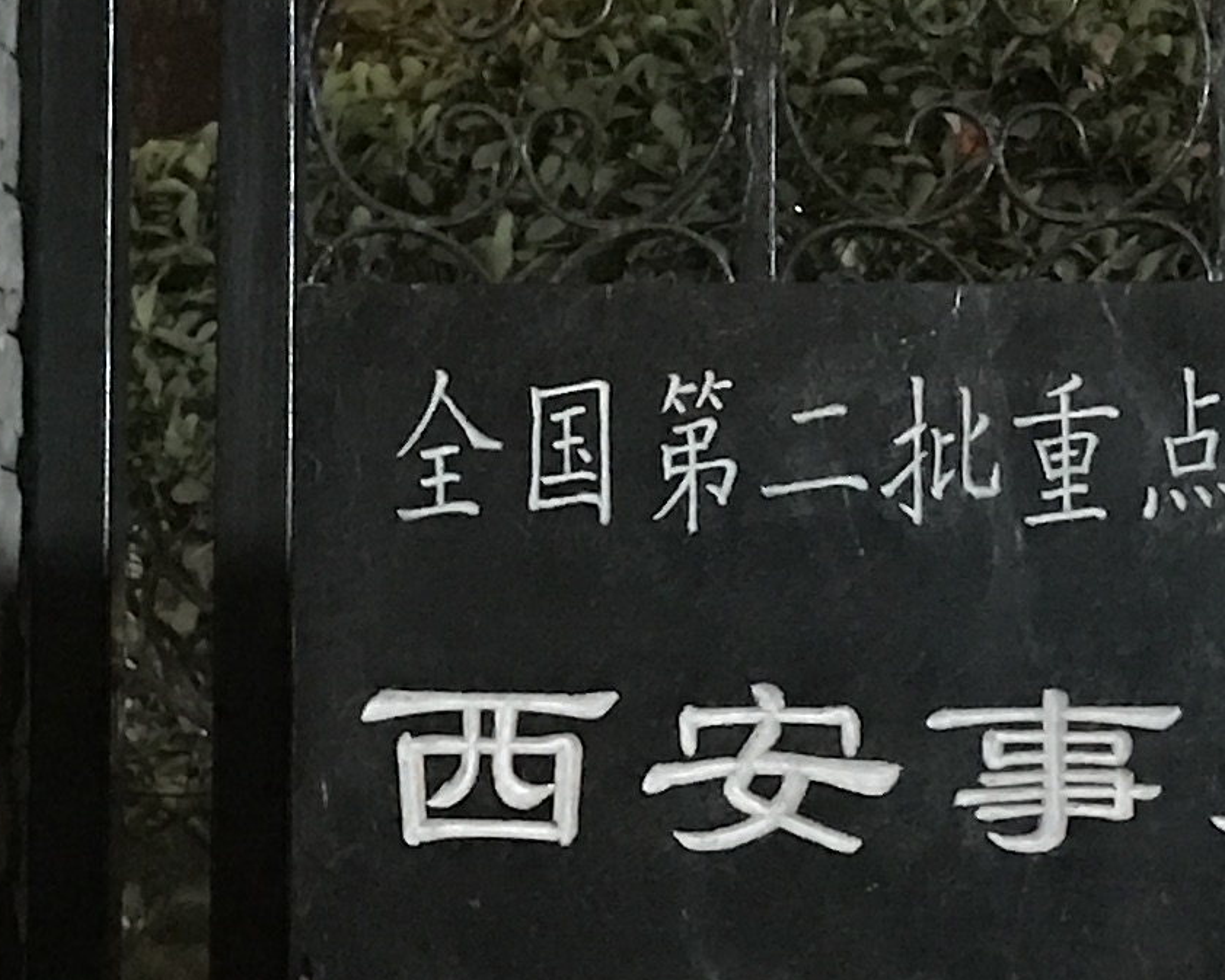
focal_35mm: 131
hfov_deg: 14.6
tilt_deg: +3.3
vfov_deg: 11.8
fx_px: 4750
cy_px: 543
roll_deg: +0.4
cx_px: 887
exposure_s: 1/4
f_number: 1.8
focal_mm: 3.99
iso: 125
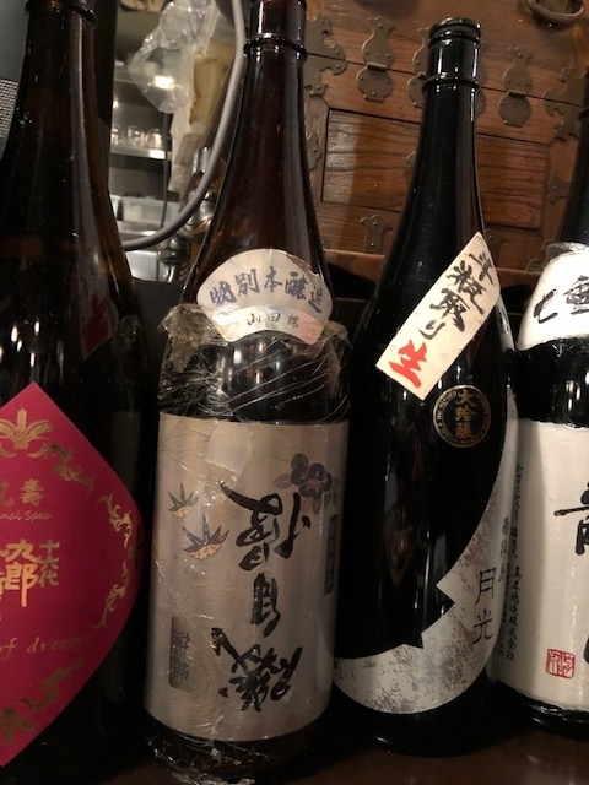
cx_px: 294
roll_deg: -2.6
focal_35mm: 28
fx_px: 635
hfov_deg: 49.7
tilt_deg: -3.4
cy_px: 392
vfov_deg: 63.4
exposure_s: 1/4
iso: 160
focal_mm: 4
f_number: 1.8
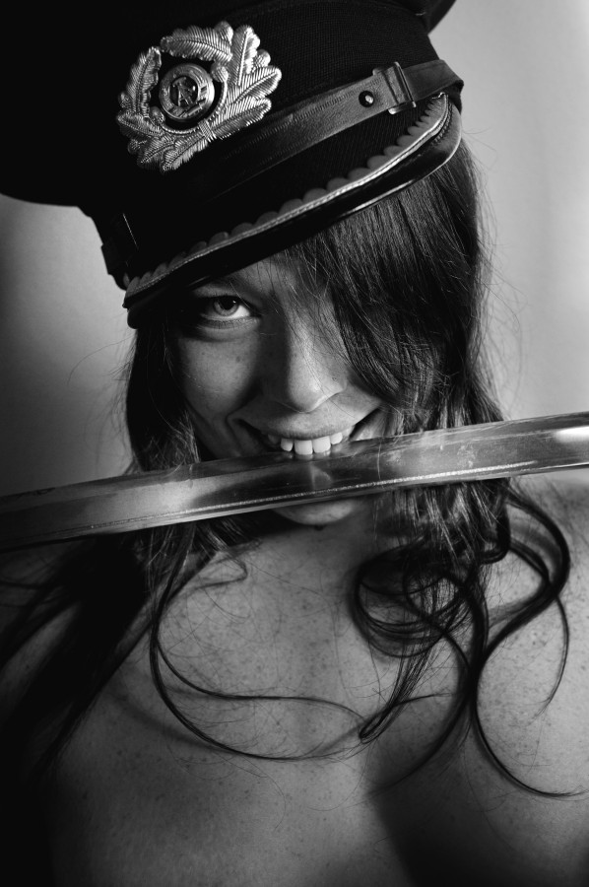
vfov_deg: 54.5
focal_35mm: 35
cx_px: 294
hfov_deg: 37.8
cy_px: 444
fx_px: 861
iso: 200
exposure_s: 1/250
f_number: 5.6
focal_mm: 35
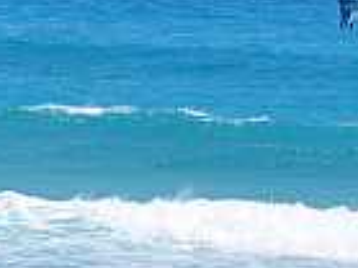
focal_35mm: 824
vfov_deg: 1.8
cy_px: 52
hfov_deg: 2.4
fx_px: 8512
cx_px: -75
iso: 200
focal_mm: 155
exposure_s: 1/1000
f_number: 8
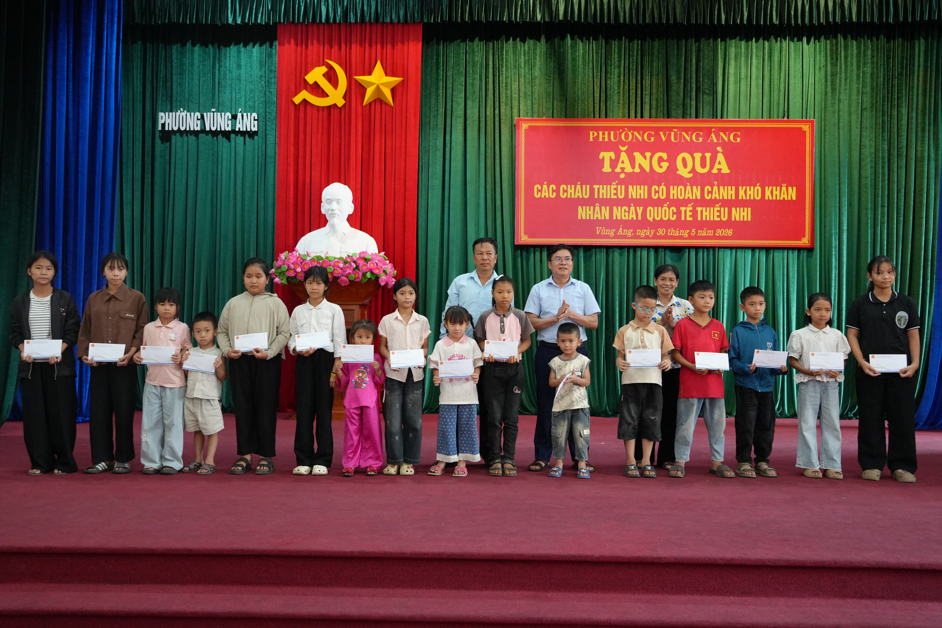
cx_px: 471
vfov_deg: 43.6
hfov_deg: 61.9
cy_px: 314
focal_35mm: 30
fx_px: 785
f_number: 4
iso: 2000
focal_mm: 20
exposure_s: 1/160
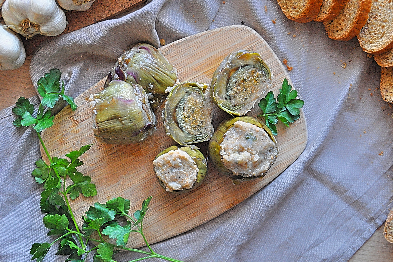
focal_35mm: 49
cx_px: 193
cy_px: 131
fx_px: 535
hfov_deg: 40.3
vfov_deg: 27.5
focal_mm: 32
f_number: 4.8
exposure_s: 1/25
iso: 1600
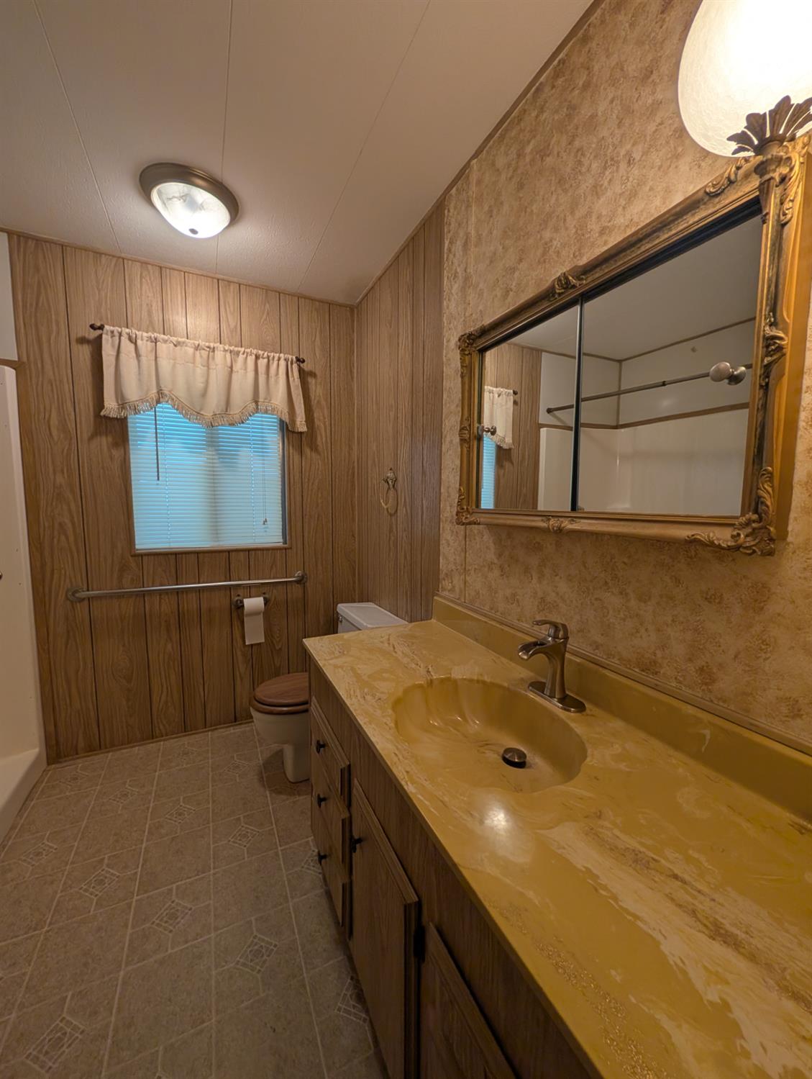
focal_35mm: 12
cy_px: 540
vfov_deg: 110.4
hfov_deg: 94.7
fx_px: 374
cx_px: 406
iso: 74
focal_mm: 2.02
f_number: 1.7
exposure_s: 1/60
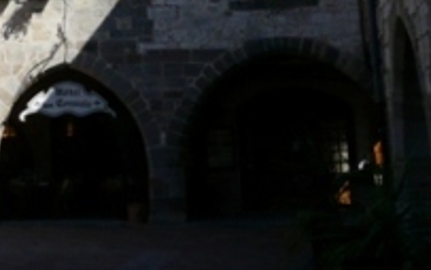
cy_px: -112
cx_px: -98
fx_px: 1034
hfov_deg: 21.7
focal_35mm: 88
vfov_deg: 14.1
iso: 100
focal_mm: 4.6
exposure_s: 1/400
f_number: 5.6
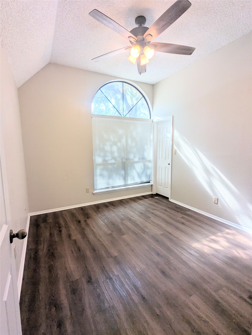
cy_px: 168
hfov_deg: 78.3
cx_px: 126
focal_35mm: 16
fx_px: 155
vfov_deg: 94.4
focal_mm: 2.35
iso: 57
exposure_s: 1/199
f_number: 2.2
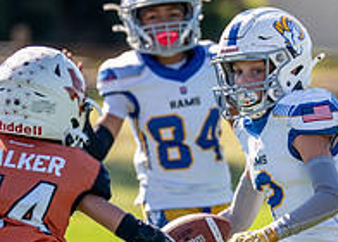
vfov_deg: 1.3
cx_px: 345
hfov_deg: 1.9
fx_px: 10463
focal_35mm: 1090
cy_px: 229
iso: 200
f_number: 2.8
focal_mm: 200
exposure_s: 1/3200
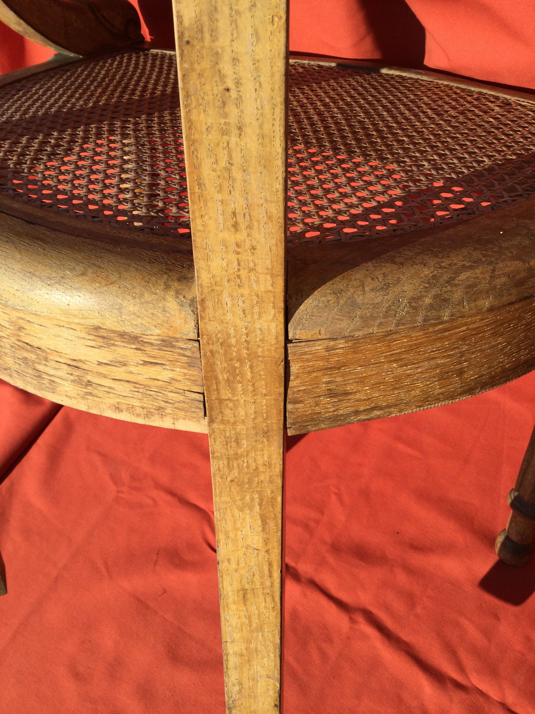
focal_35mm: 31
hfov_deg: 45.4
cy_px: 357
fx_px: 639
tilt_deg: -53.0
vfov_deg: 58.4
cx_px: 268
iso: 25
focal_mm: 3.3
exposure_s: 1/970
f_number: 2.4
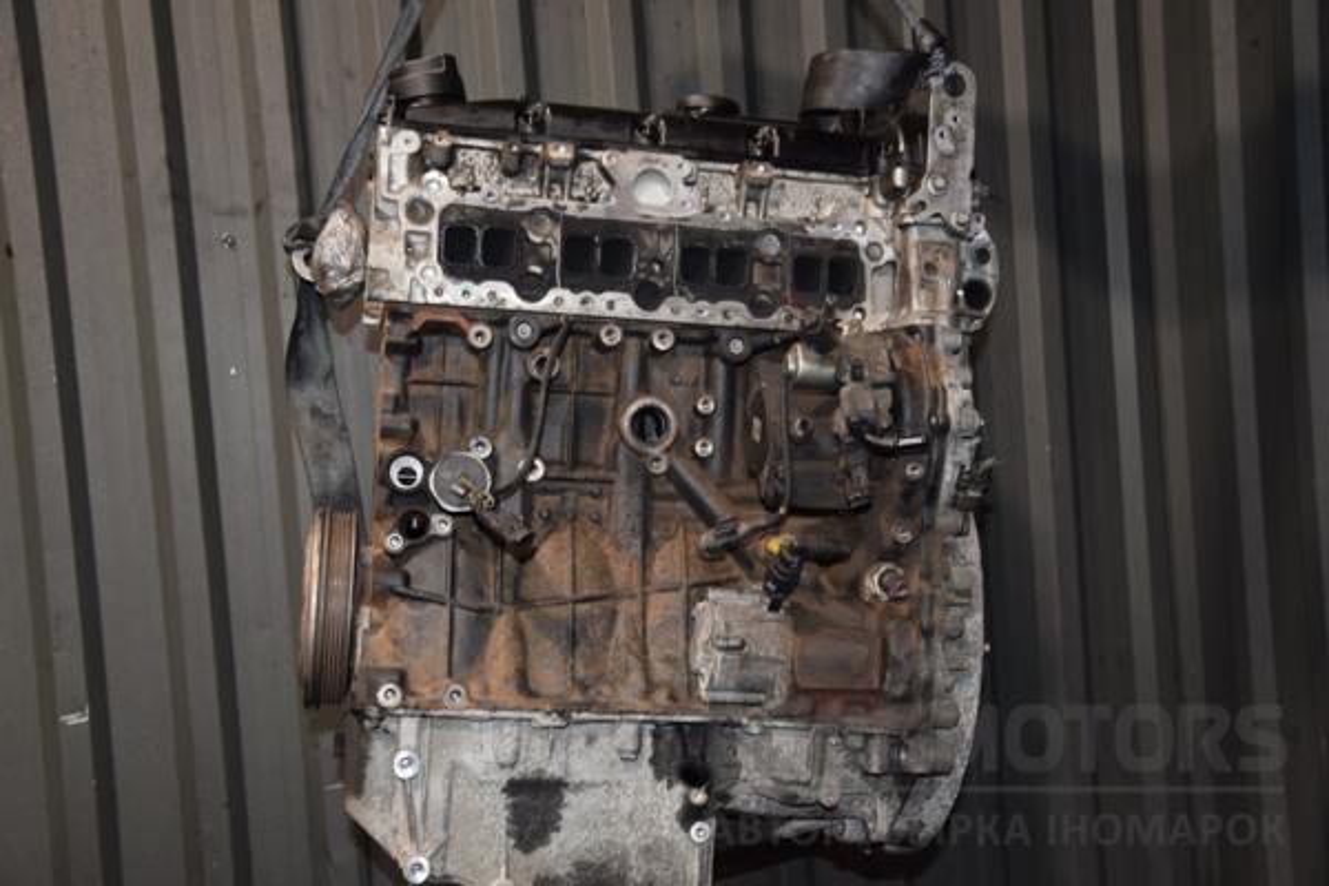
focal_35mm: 42
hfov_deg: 46.4
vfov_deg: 31.9
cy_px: 443
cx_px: 664
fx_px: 1550
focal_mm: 28
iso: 800
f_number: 5
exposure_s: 1/60
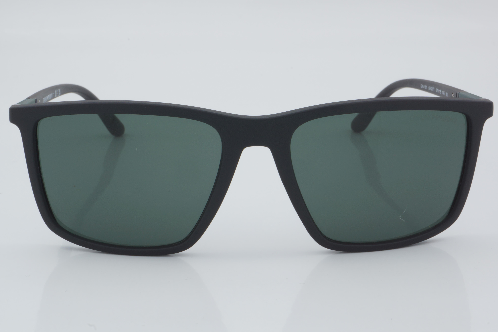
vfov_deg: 16.6
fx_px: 1141
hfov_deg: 24.6
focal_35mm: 82
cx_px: 249
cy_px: 166
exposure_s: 1/4
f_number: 32
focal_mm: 55
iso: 100
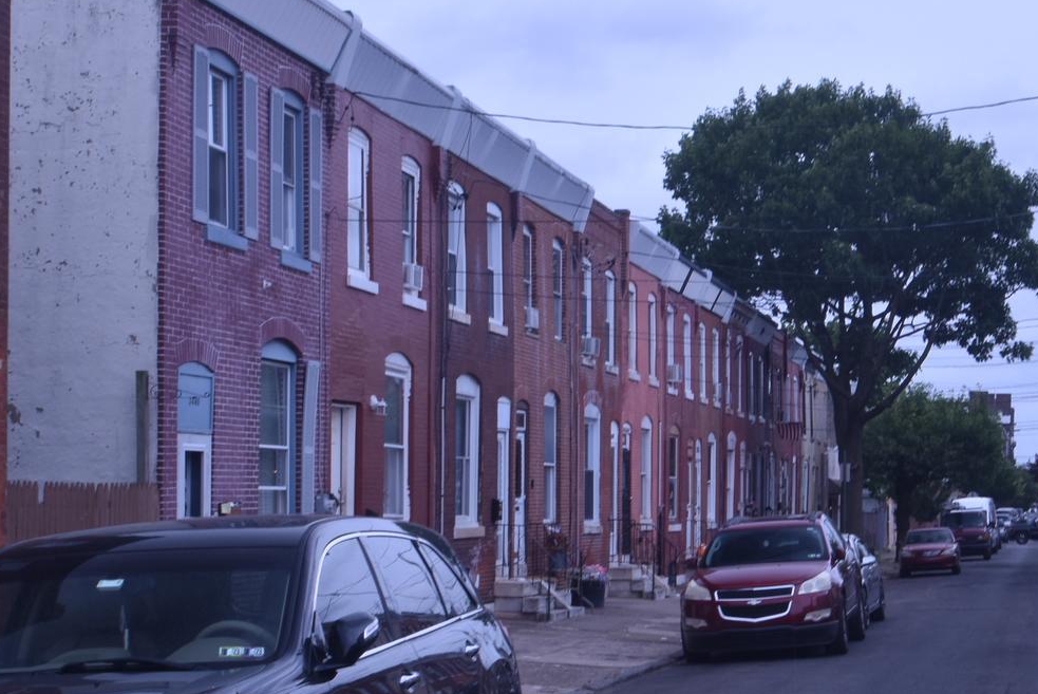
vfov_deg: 18.1
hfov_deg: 26.0
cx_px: 950
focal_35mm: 75
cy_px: 491
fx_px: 2164
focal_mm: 24
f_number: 13
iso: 125
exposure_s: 1/40
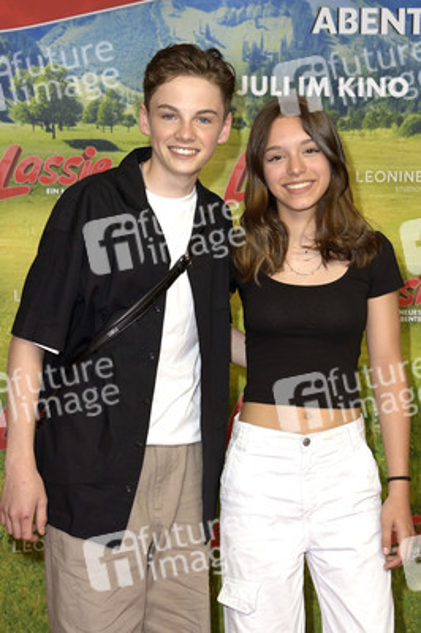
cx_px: 210
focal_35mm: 65
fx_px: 1142
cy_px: 316
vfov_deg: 31.0
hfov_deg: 20.9
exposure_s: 1/250
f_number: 5.6
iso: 640
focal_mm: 65
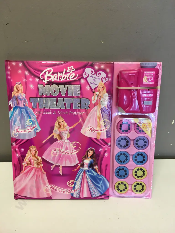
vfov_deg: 61.7
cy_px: 116
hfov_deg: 48.2
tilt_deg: -35.7
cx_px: 88
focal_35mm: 29
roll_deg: -2.0
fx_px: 195
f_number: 2.2
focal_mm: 4.15
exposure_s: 1/33
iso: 40
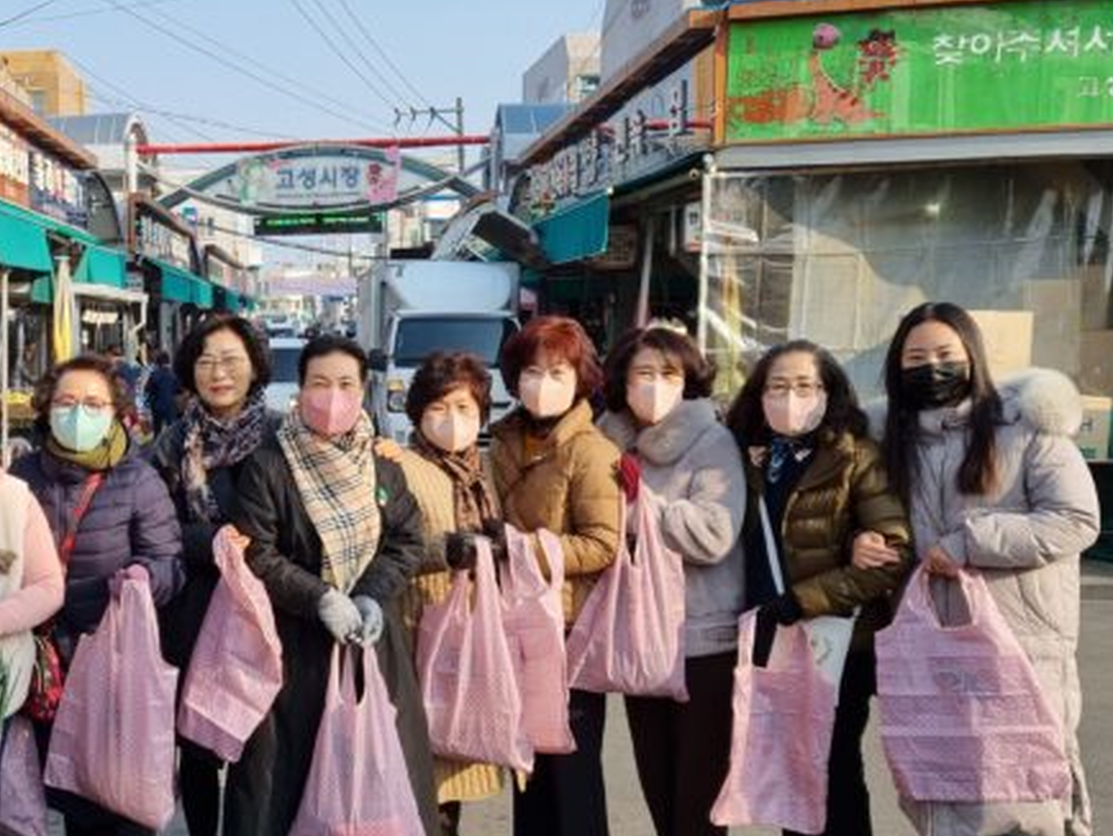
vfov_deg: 31.5
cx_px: 238
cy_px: 467
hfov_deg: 39.7
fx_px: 1480
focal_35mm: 46
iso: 50
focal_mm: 5.4
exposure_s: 1/1652
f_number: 1.8
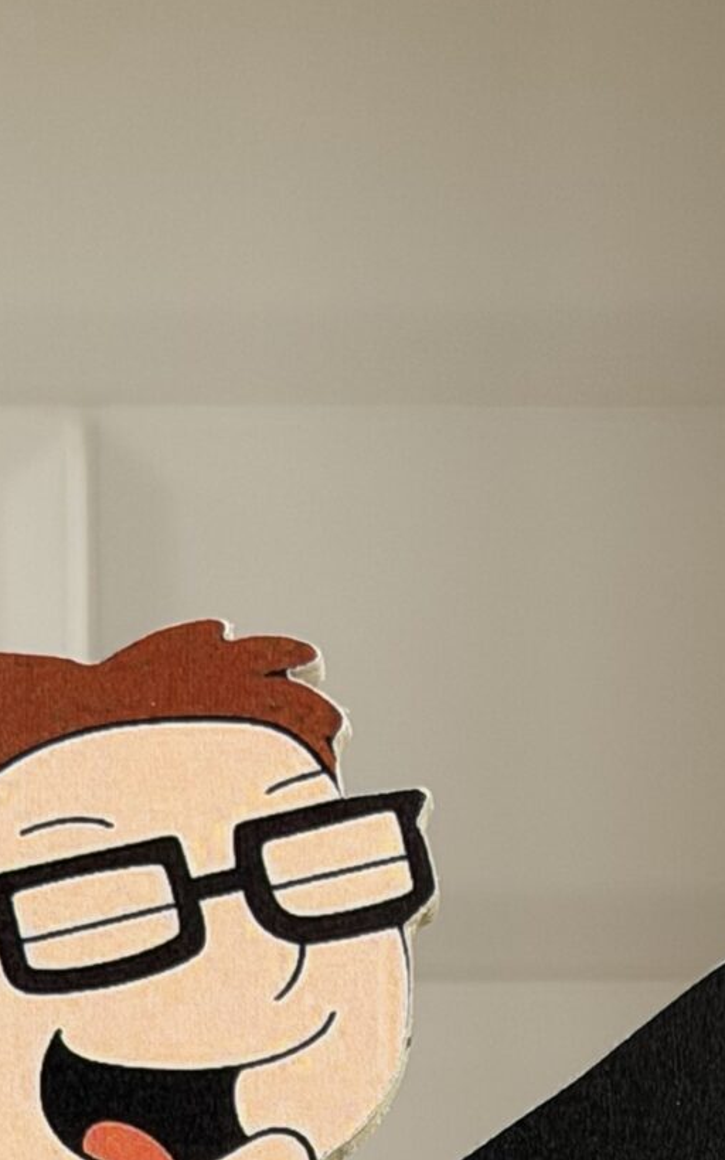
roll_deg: +0.0
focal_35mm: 159
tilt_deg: -1.6
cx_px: 717
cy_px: 1615
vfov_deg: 12.6
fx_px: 5026
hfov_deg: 8.2
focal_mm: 6.76
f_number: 1.78
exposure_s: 1/121
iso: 50
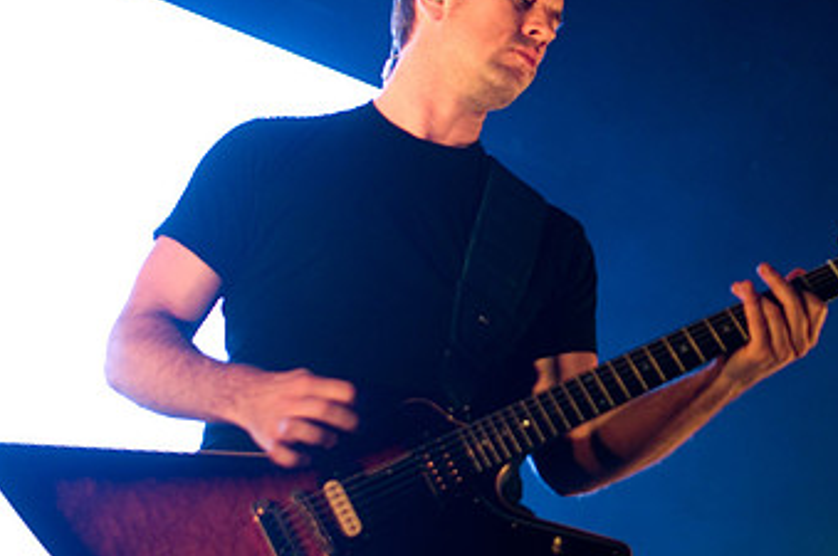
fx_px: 1790
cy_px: 241
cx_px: 635
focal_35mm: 77
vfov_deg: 17.7
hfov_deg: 26.0
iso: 1000
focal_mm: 30
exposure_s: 1/160
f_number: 2.2
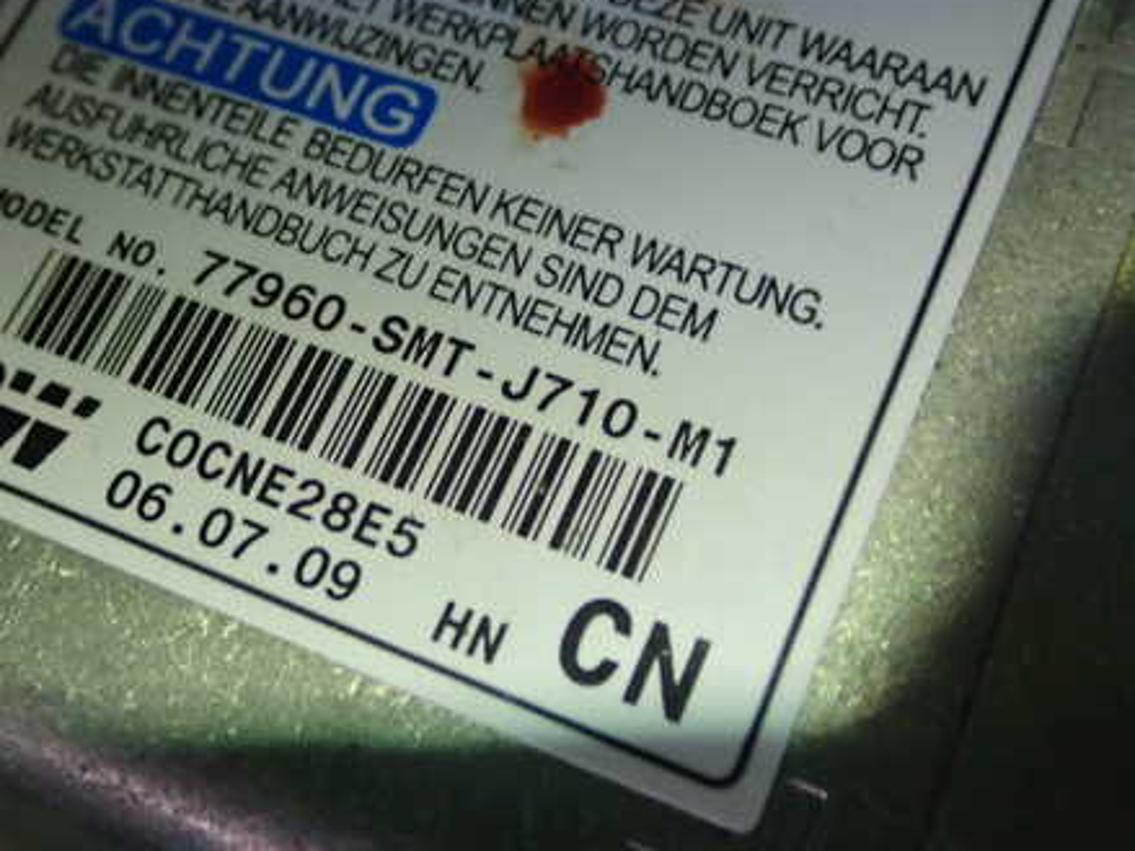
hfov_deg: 34.0
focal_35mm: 56
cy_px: 398
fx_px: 1836
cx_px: 362
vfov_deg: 26.1
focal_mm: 7.31
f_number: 2.8
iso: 800
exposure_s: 1/30
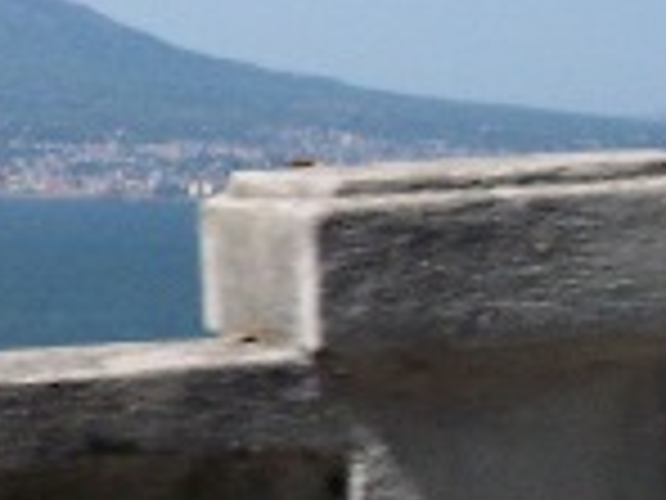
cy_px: -41
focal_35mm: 206
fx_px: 3963
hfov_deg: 9.1
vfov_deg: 7.2
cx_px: -572
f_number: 4.8
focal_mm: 8
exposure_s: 1/1000
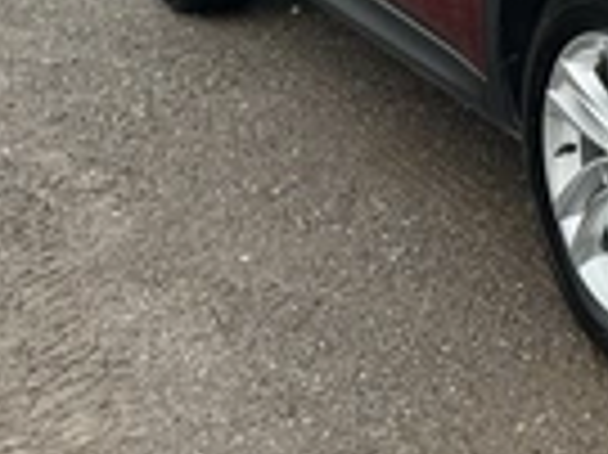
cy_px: -94
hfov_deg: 20.5
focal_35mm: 83
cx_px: 892
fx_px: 1457
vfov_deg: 17.0
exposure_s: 1/728
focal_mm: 3
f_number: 1.8
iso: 25
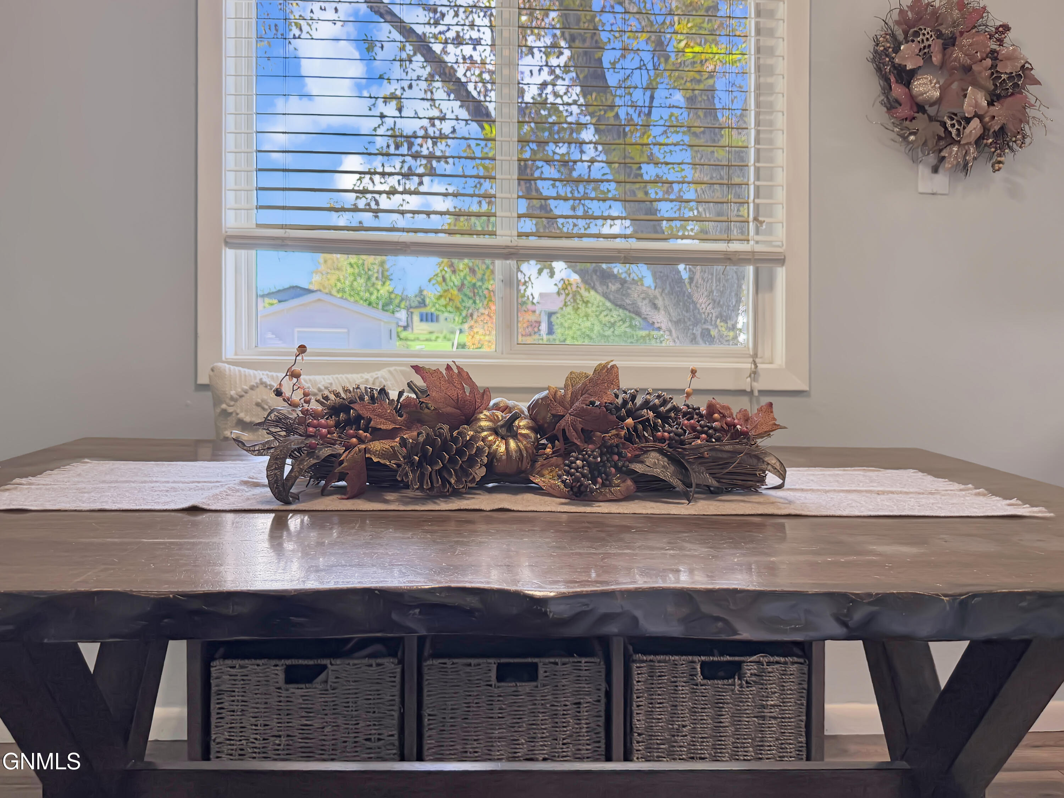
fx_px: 738
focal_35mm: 24
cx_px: 532
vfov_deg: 56.8
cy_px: 399
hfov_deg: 71.6
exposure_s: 1/189
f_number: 1.78
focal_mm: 6.76
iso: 100
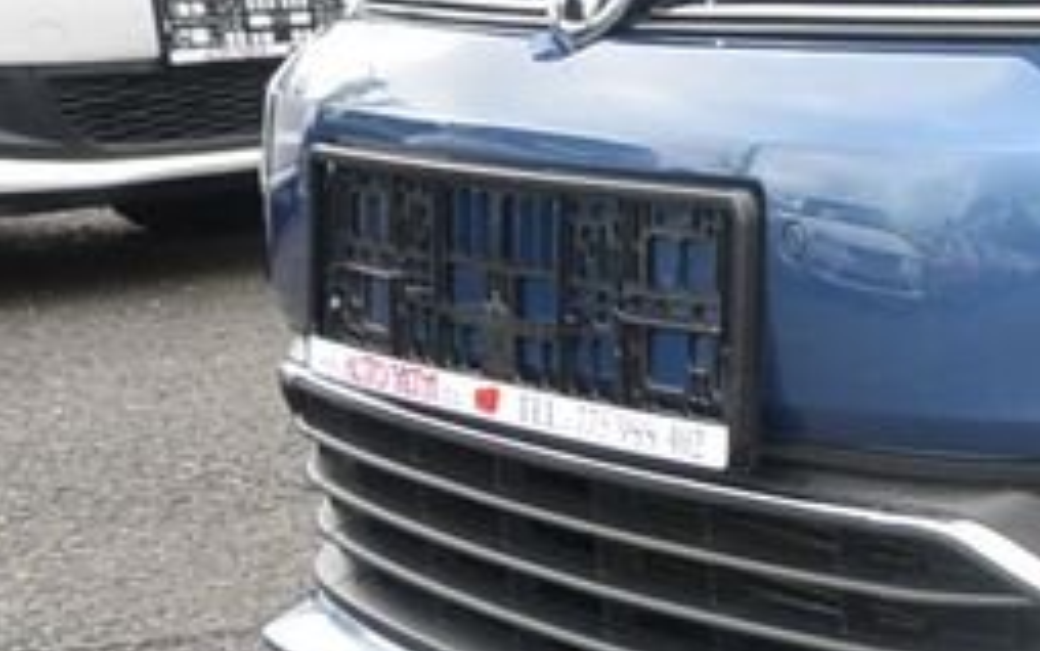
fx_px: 3148
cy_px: 215
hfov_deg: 15.1
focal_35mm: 111
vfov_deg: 11.8
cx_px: 2092
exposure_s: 1/250
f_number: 6.3
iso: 160
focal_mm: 10
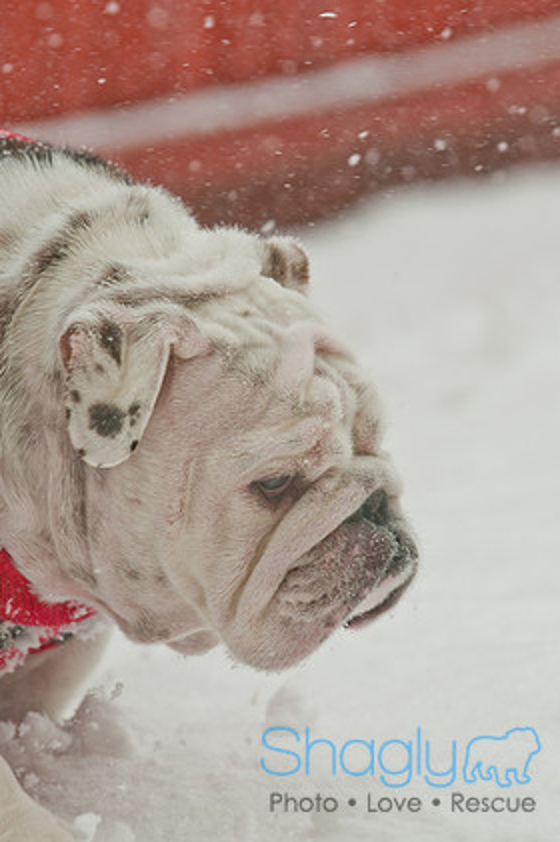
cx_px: 277
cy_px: 402
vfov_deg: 7.0
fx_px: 6930
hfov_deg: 4.6
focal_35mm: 297
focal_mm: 185
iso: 200
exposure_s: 1/640
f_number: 5
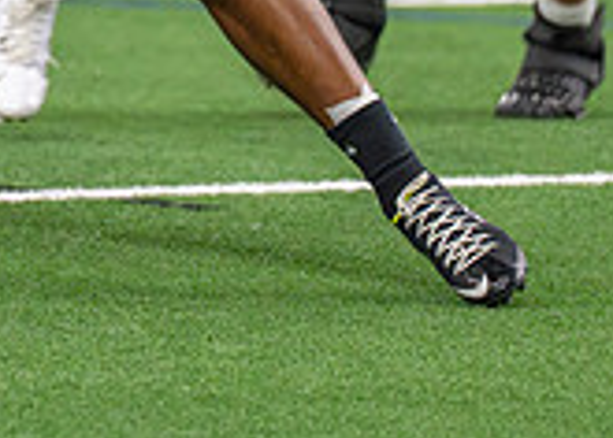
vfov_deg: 1.8
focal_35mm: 782
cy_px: -320
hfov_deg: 2.6
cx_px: -199
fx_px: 13620
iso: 4000
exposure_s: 1/1600
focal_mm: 163
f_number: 2.8
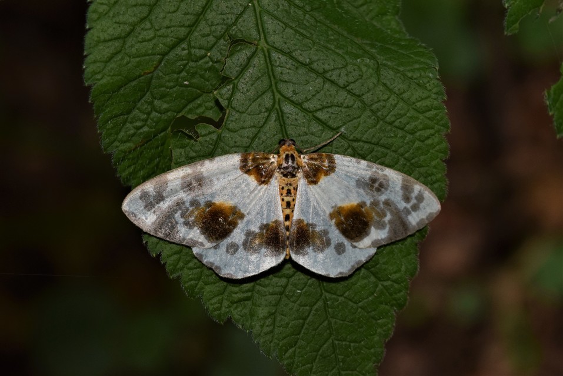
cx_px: 282
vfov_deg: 16.6
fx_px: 1291
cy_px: 188
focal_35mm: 82
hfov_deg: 24.6
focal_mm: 55
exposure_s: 1/60
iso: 800
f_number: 10
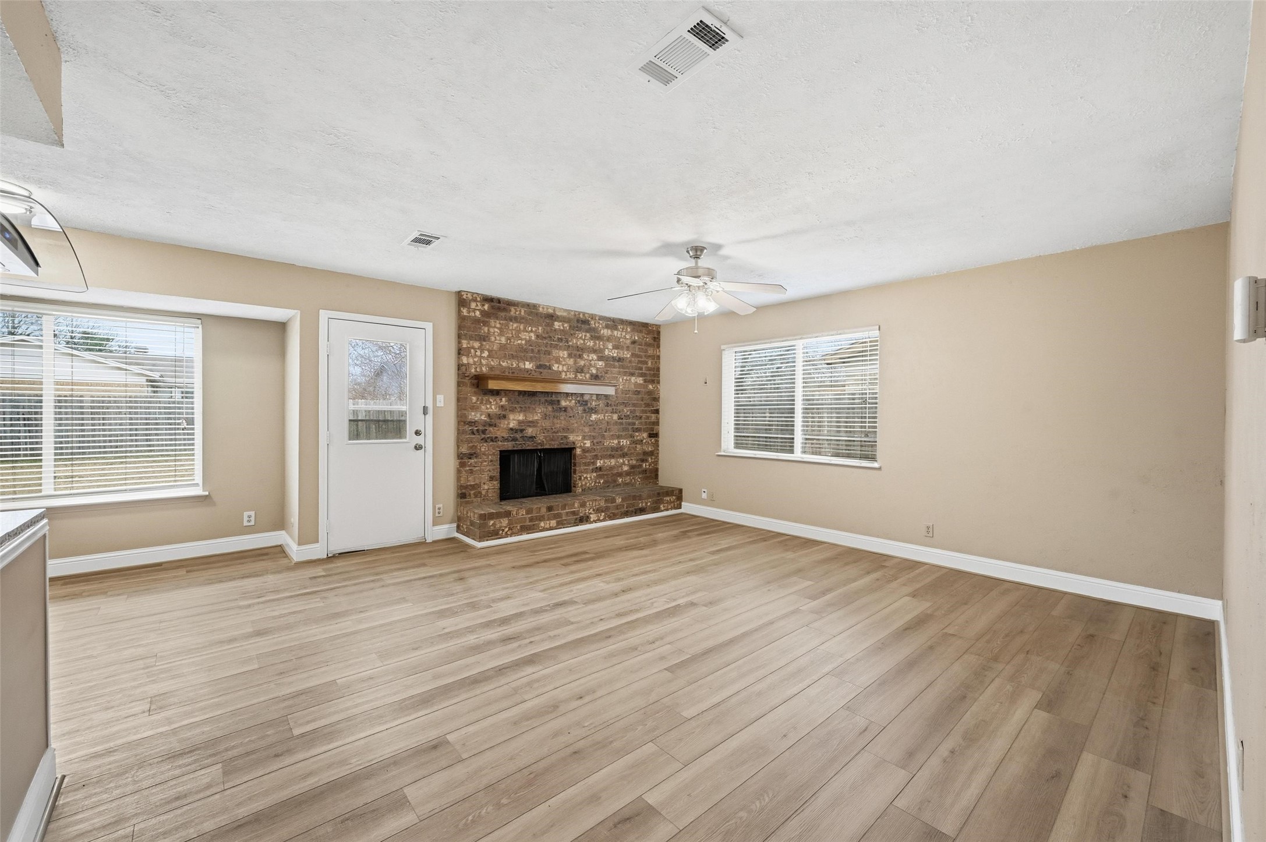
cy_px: 421
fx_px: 492
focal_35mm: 14
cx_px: 633
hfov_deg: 104.3
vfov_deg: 81.1
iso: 500
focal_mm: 14
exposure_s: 1/250
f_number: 9
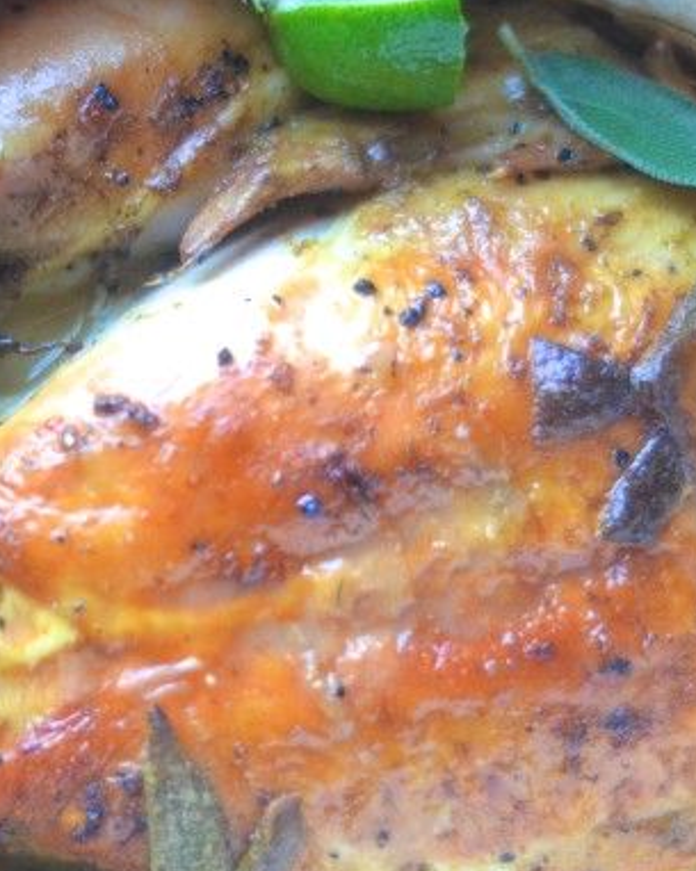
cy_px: 508
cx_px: 265
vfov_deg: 14.9
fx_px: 3326
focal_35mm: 129
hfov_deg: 11.9
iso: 1800
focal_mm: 50
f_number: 2
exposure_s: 1/500
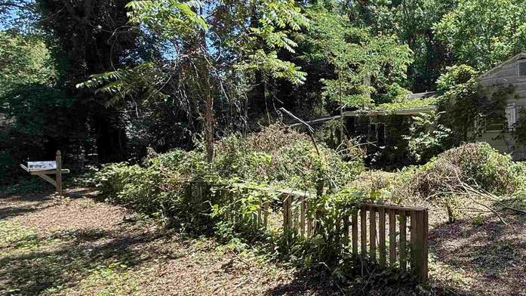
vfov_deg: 41.5
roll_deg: +1.8
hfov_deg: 59.8
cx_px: 453
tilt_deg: -2.0
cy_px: 141
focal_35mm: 28
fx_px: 391
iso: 50
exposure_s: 1/349
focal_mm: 2.22
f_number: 2.2
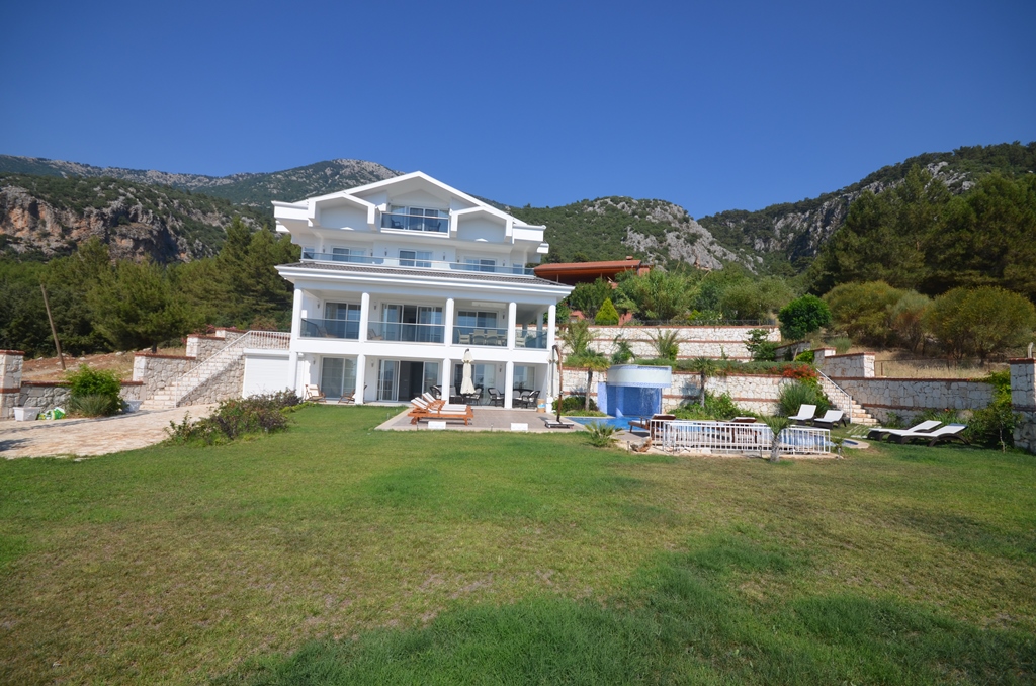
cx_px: 518
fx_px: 431
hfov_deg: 100.5
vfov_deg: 77.1
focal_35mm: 15
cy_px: 343
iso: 100
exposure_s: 1/320
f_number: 9
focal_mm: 10
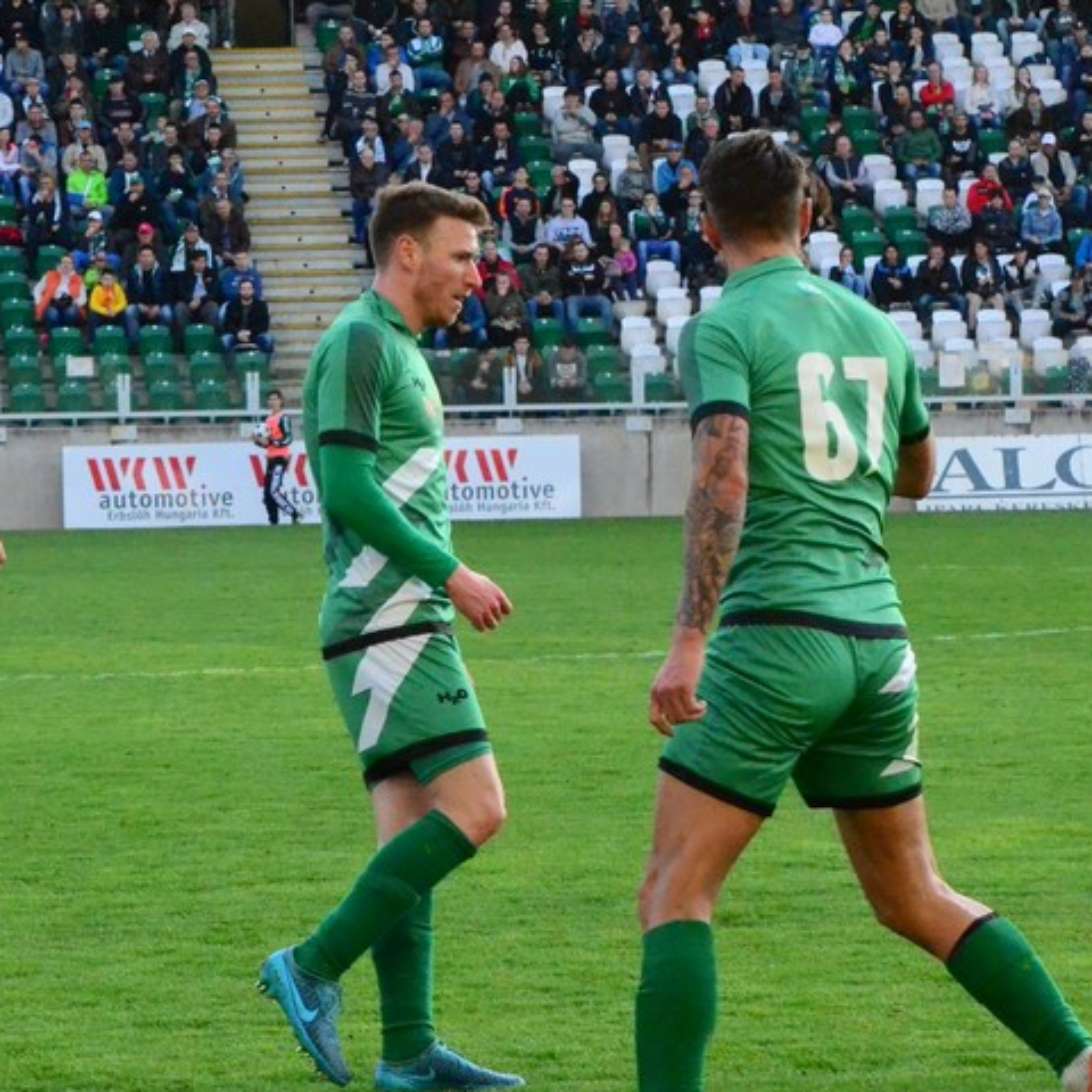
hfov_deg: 9.2
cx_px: 225
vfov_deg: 9.2
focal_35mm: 190
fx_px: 6781
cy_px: 733
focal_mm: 70
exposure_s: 1/1600
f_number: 10
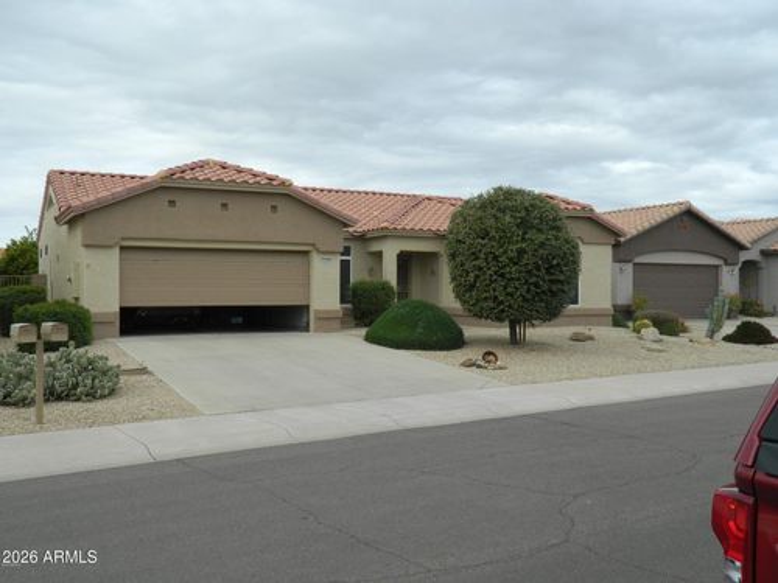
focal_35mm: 35
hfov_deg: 52.6
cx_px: 389
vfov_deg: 40.7
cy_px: 292
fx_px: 787
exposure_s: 1/640
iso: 80
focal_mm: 6.2
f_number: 3.3
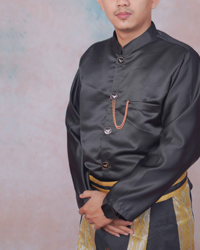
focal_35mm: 84
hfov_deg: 18.2
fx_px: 622
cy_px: 45
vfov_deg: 22.4
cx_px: 134
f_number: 2.2
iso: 100
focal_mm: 50
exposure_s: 1/125
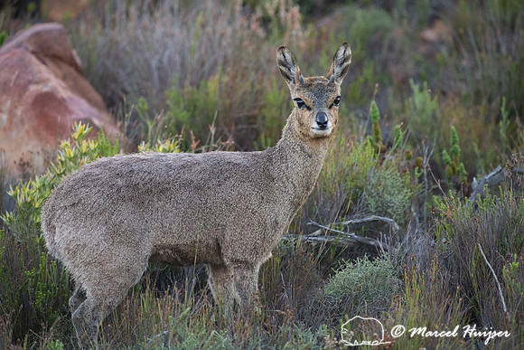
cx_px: 262
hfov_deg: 3.4
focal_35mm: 600
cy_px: 175
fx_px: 8735
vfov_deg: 2.3
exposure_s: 1/160
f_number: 6.3
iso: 2000
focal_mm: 600
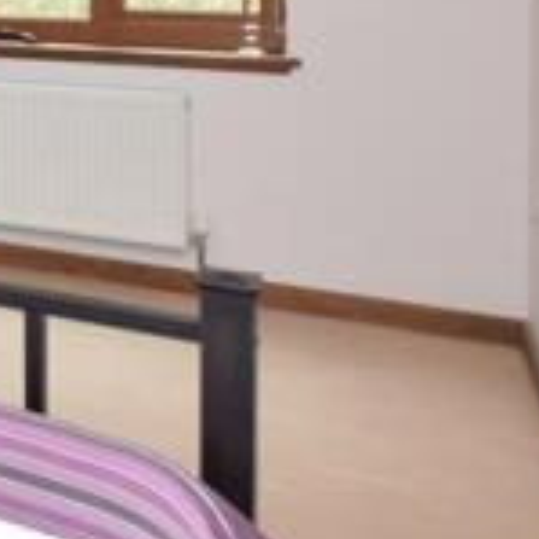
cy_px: -45
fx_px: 987
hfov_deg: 21.0
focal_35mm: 56
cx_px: -427
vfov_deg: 28.0
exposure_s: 1/25
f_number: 8
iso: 500
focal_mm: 10
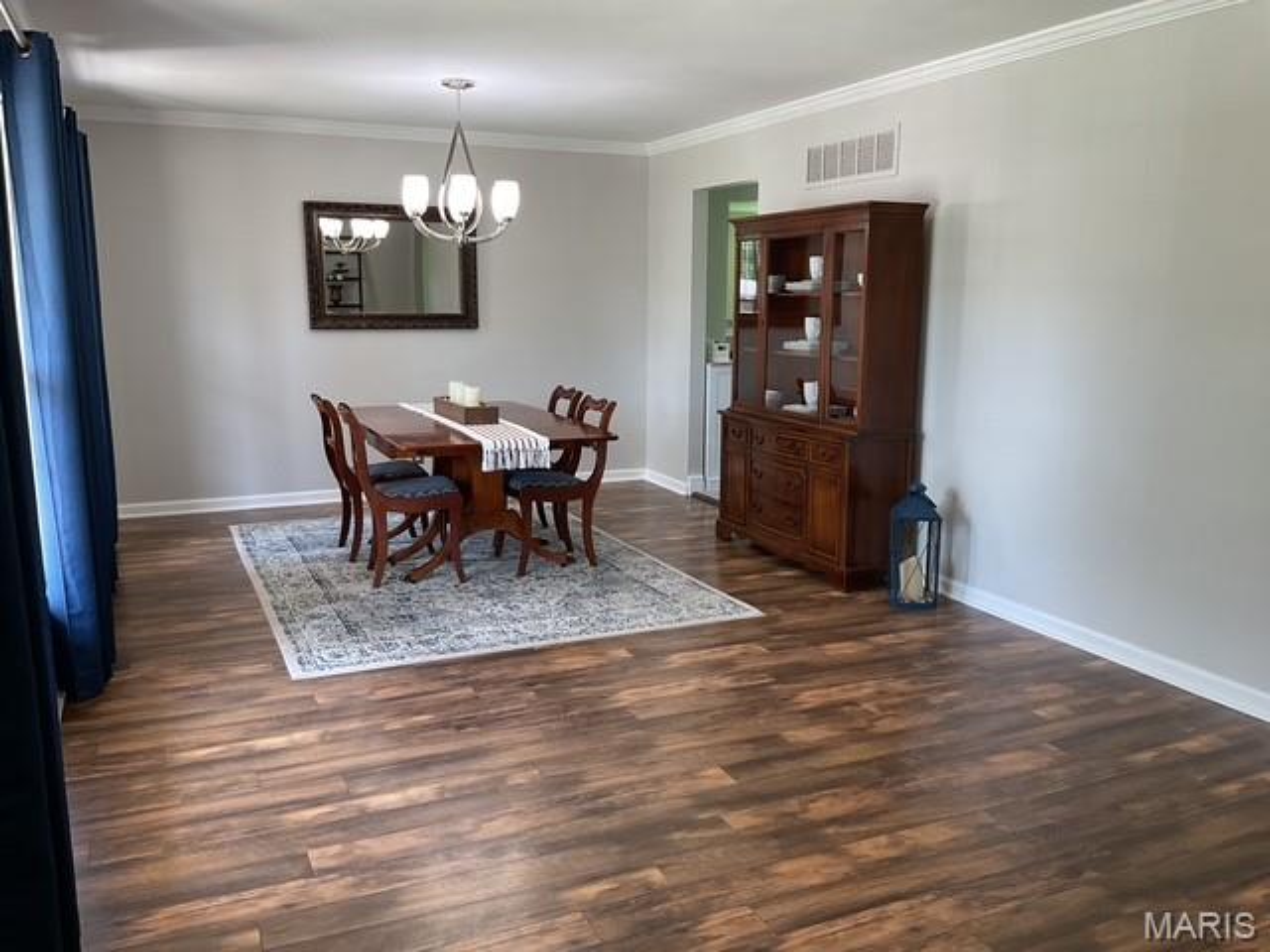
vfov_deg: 48.2
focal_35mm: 29
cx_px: 635
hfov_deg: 61.7
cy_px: 476
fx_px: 1064
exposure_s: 1/60
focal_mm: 3
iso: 50
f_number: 1.8
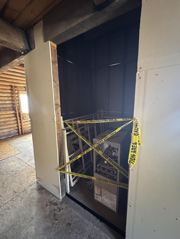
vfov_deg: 102.1
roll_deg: +1.6
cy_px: 120
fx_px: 97
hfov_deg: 85.7
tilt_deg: -9.8
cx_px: 90
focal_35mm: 14
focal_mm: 2.22
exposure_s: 1/36
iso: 1600
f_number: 2.2
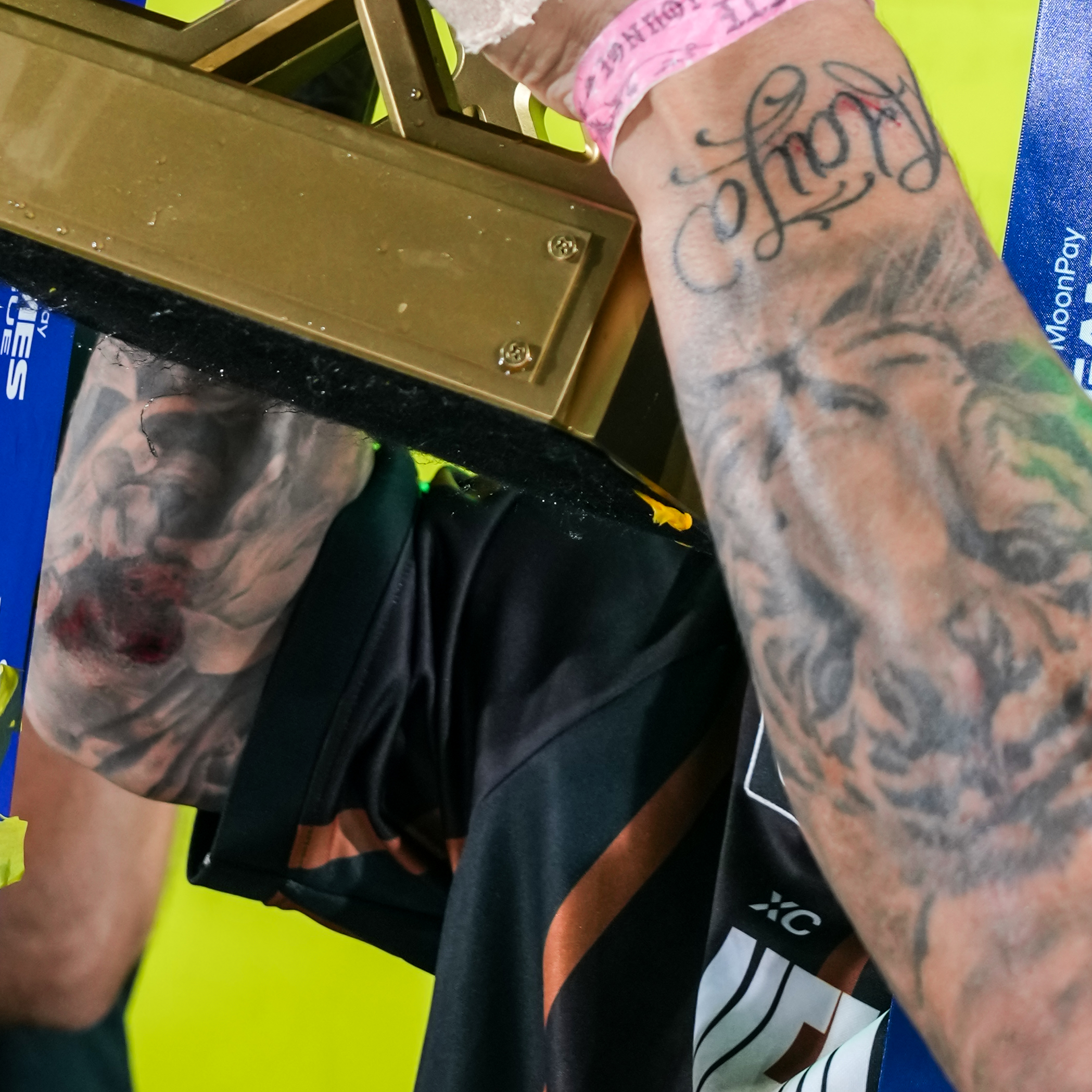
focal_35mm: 84
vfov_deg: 20.2
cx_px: 1140
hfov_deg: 19.9
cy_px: 111
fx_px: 2998
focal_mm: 24
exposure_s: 1/200
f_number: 4.5
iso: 800
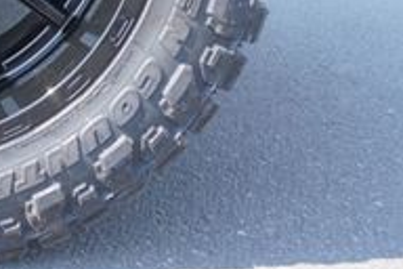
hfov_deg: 23.2
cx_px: -82
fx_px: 895
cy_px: -124
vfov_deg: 15.8
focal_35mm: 80
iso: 100
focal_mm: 16
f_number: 4.5
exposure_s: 1/100
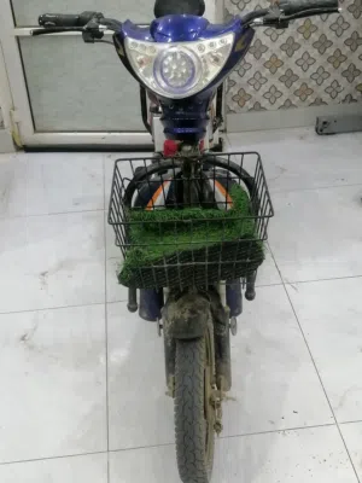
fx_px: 614
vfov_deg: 42.9
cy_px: 242
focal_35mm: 44
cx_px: 181
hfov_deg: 32.9
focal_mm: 3.96
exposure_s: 1/33.3
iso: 125
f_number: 1.8
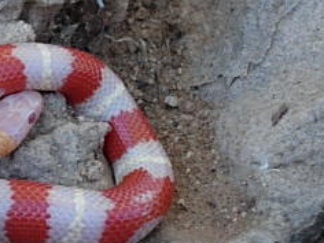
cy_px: 165
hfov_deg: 6.4
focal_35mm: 306
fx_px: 2864
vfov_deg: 4.9
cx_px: -38
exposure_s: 1/65.8
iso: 64
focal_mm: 23.4
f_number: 4.9
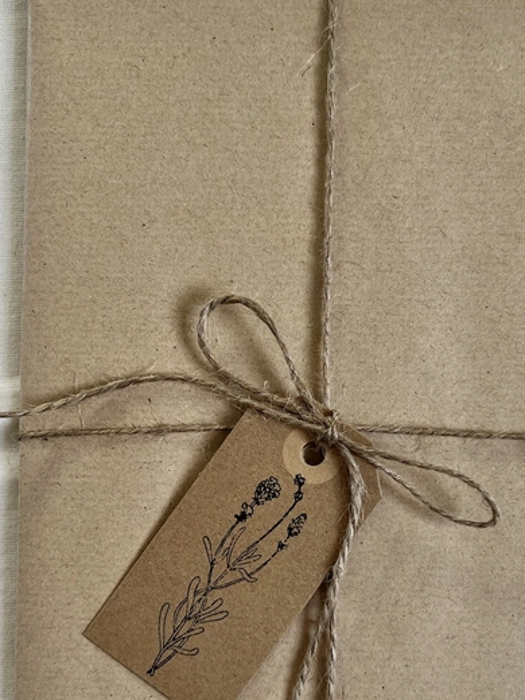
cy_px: 423
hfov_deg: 32.7
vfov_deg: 42.7
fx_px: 890
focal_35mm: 44
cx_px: 326
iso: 100
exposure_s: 1/121
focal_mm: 5.7
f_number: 1.5
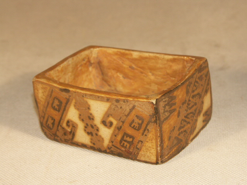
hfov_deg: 17.9
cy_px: 92
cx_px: 124
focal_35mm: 110
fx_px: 785
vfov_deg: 13.5
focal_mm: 27.2
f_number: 4
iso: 100
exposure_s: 1/160
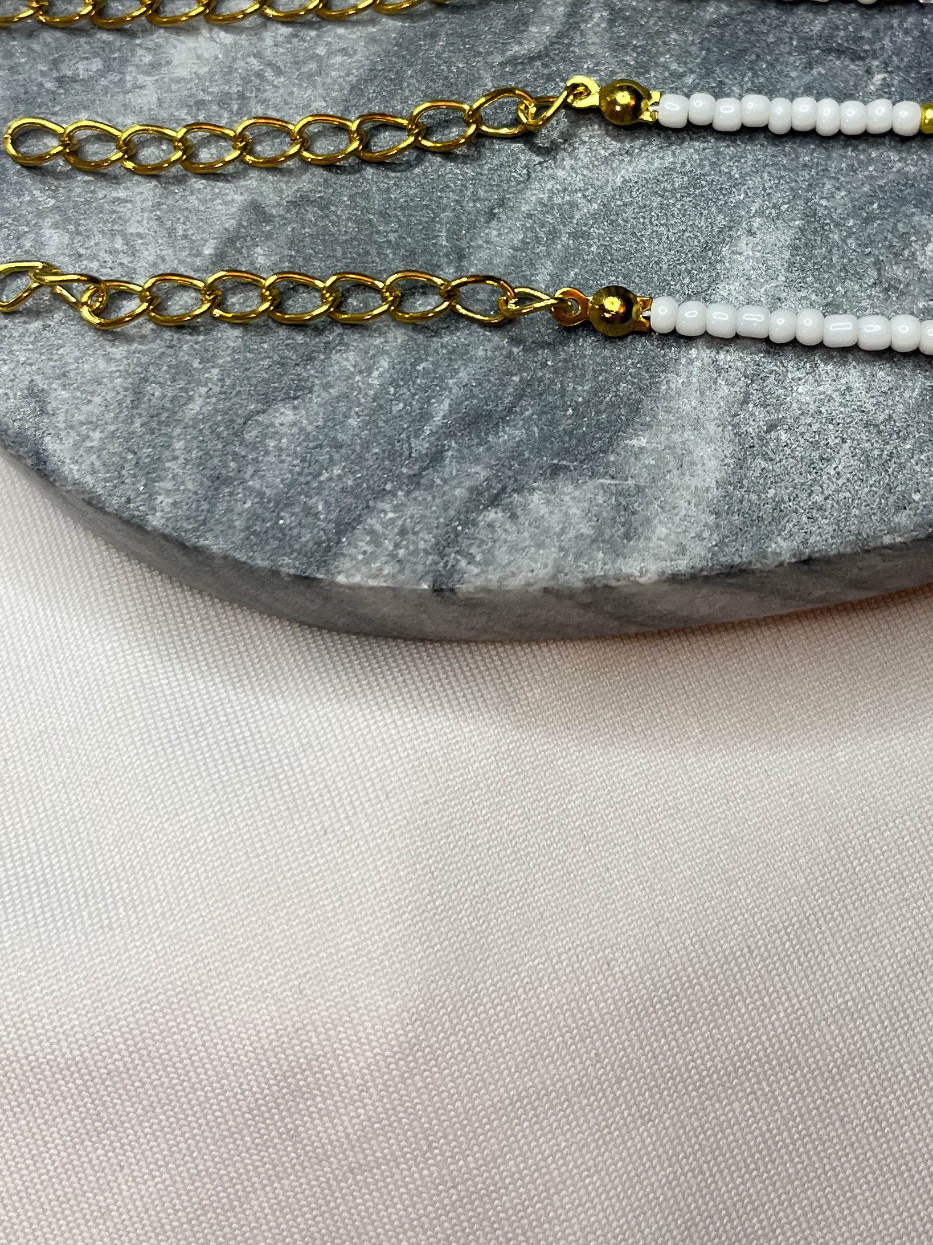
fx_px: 1725
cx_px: 681
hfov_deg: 29.9
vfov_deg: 38.8
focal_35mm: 48
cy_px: 331
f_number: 1.6
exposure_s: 1/100
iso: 80
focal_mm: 5.1
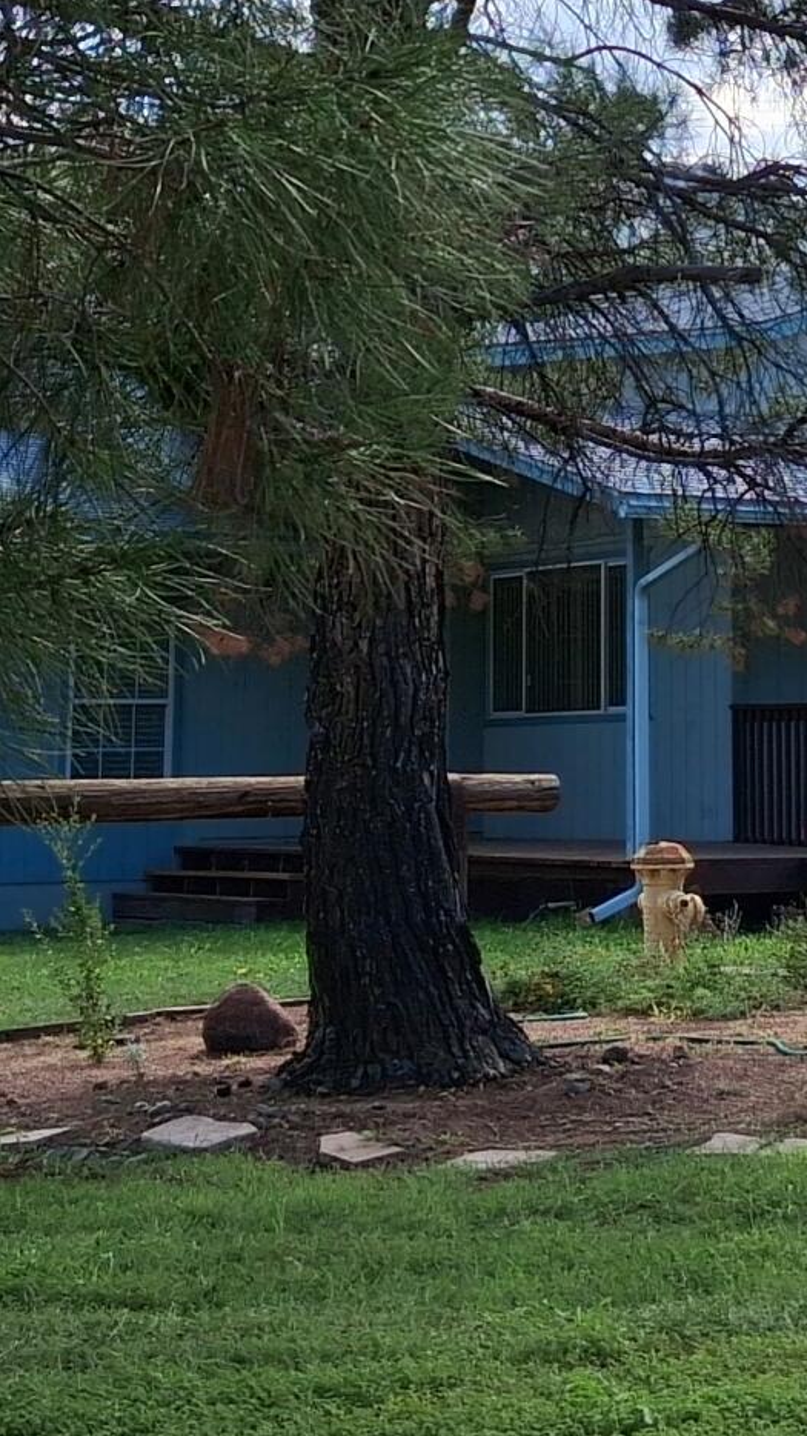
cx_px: 656
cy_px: 54
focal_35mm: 91
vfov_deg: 22.6
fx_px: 3464
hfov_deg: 13.2
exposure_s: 1/835
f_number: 1.8
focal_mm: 3.98
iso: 25
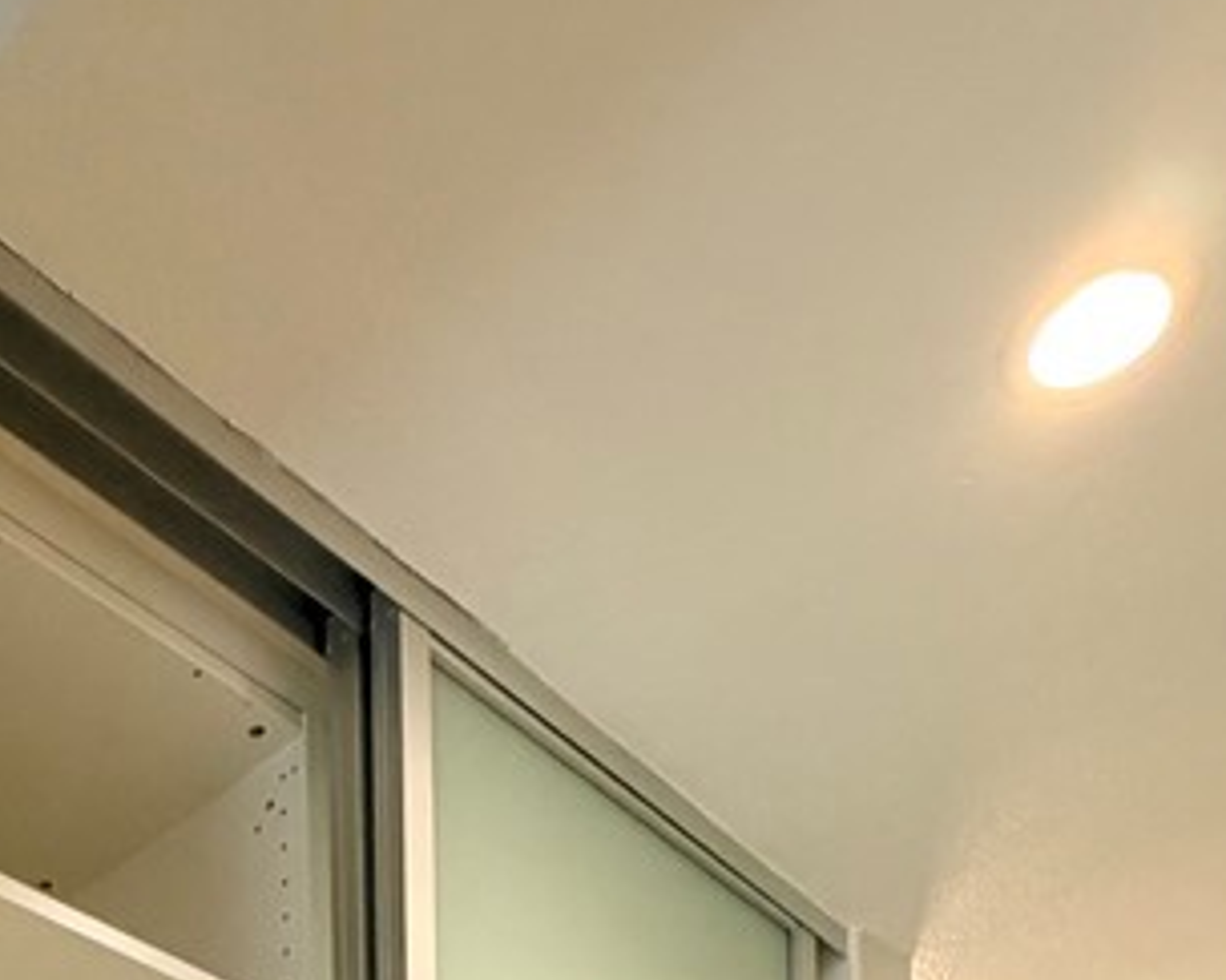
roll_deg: +1.3
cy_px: 1936
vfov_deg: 19.4
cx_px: 60
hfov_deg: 37.0
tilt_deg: -1.6
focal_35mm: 46
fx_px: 1669
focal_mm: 2.22
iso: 250
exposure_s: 1/120
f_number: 2.2
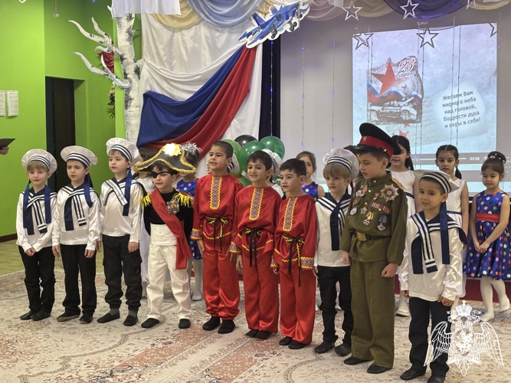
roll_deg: +0.2
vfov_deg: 28.0
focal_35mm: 52
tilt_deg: -6.9
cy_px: 192
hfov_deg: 36.8
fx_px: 767
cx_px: 256
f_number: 1.6
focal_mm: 5.96
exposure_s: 1/50
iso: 160
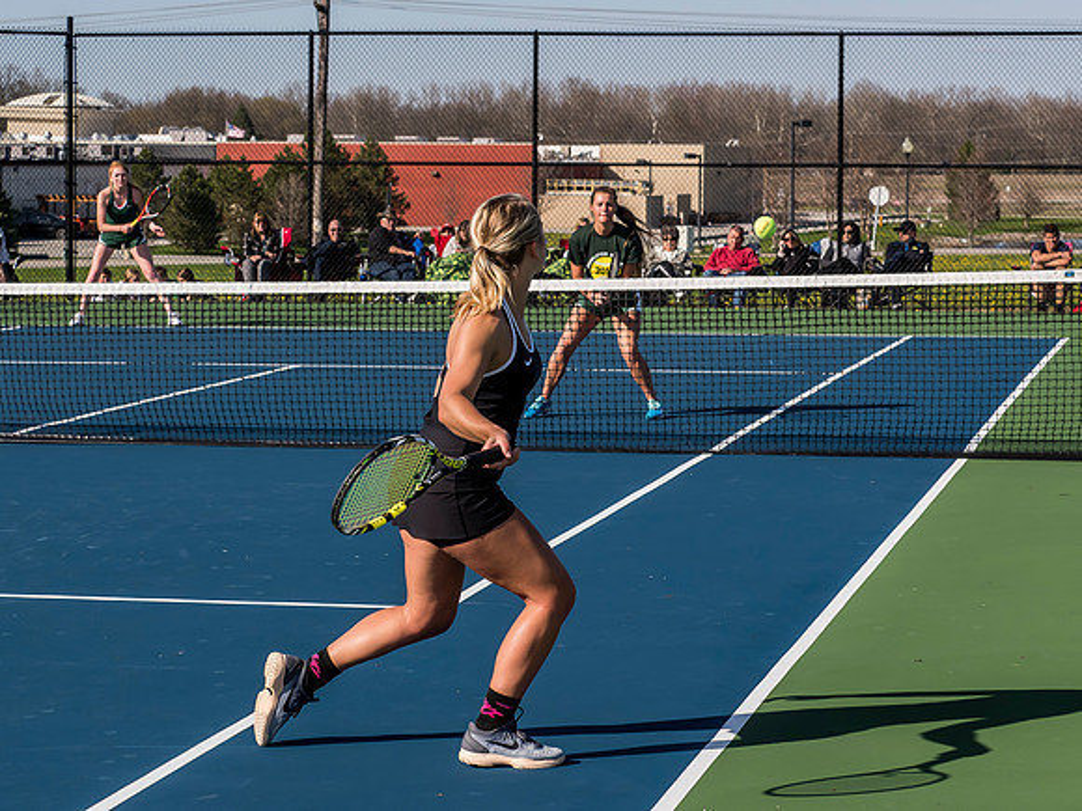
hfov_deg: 18.9
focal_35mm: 104
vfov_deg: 14.2
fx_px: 3255
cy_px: 392
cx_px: 622
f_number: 5
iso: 400
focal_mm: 40
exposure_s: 1/1600
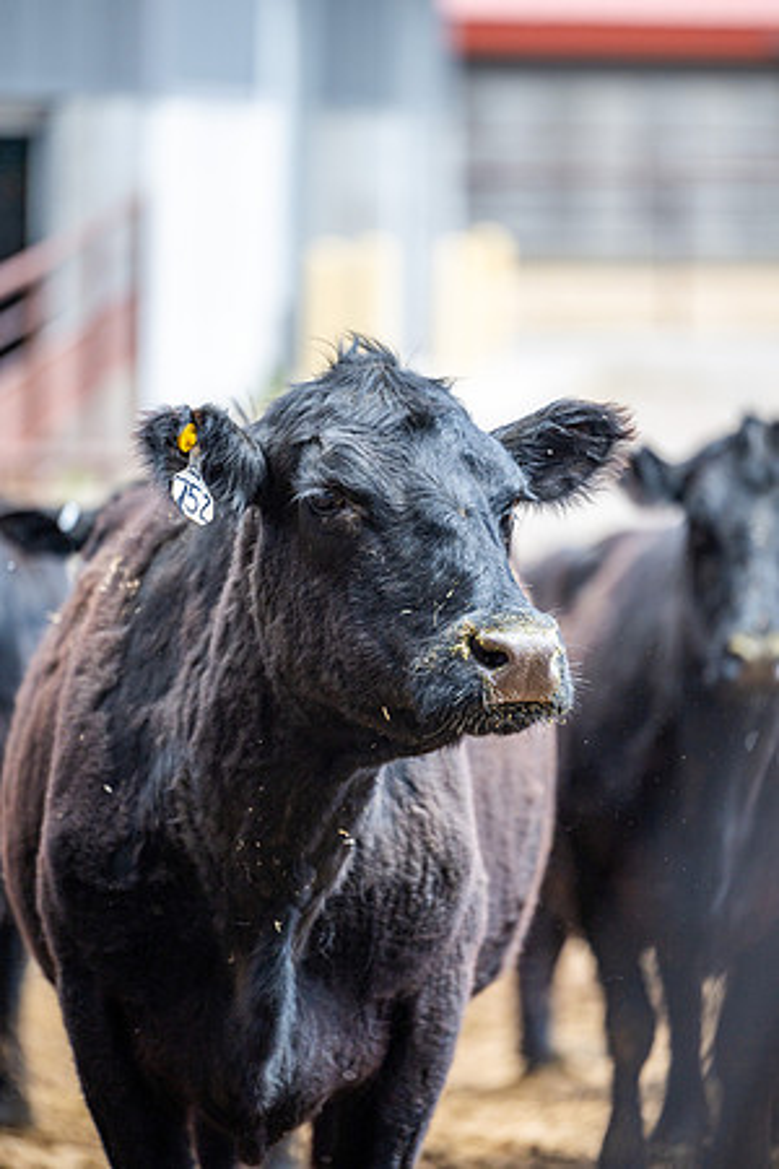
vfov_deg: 10.3
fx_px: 6491
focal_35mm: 200
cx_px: 390
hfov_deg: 6.9
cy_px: 584
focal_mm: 200
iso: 125
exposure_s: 1/1600
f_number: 2.8
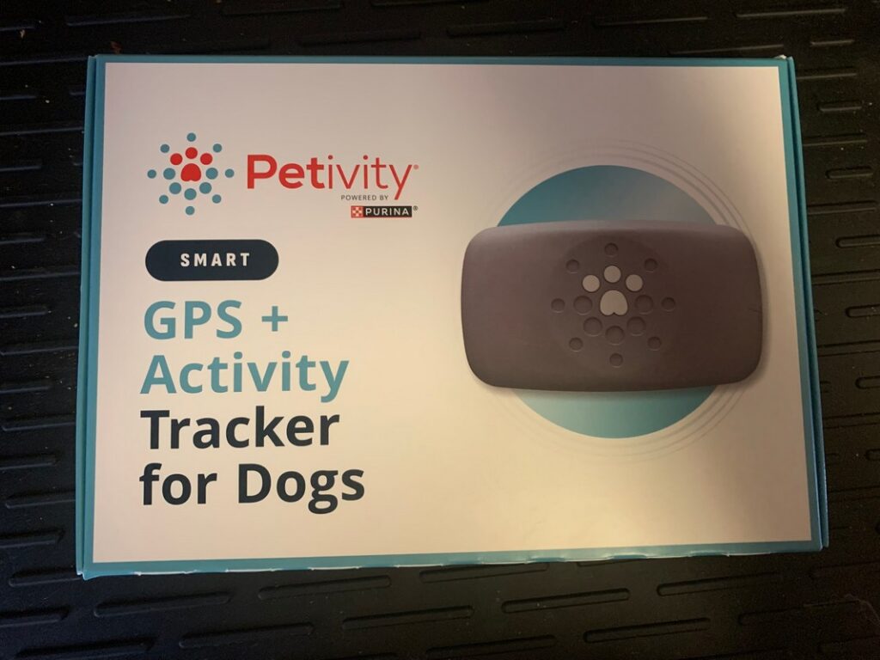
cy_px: 330
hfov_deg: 67.3
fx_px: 661
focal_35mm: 26
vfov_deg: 53.1
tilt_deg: -84.1
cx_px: 440
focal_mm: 4.25
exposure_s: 1/37
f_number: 1.8
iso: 400
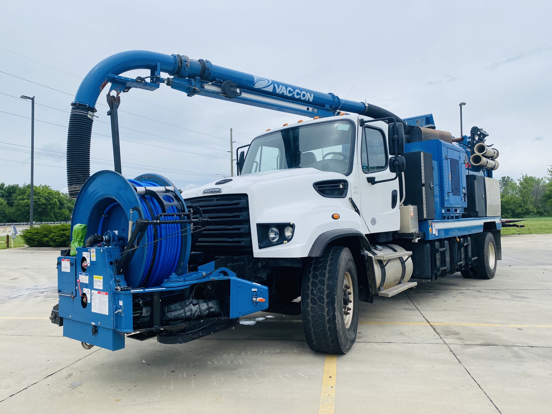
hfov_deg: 67.3
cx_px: 276
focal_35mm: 26
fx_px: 415
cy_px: 207
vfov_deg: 53.1
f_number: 1.8
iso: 32
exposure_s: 1/3497
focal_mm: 4.25
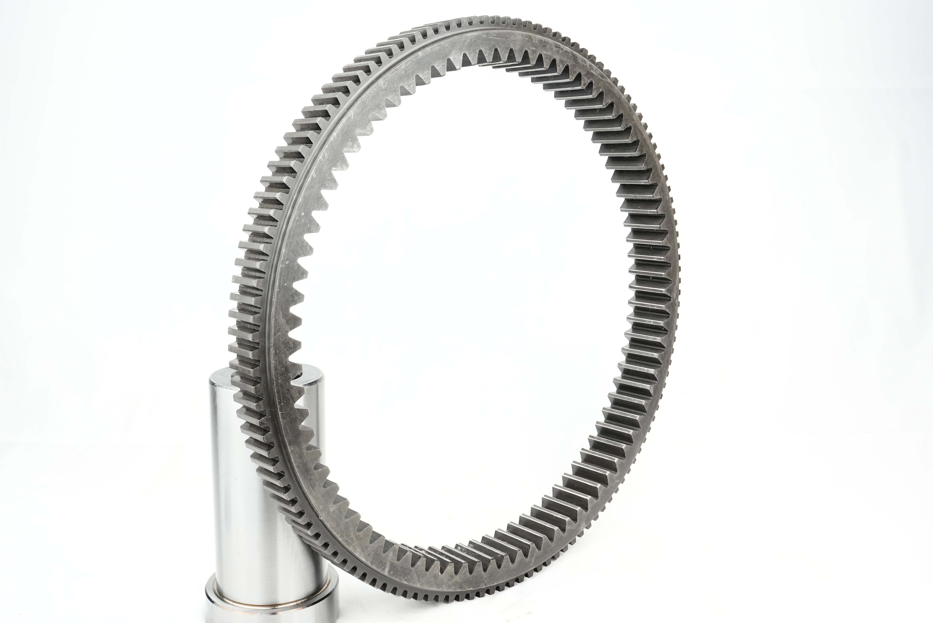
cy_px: 312
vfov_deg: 37.9
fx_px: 907
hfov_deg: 54.4
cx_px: 466
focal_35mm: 35
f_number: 9
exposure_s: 1/500
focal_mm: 35
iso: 2000
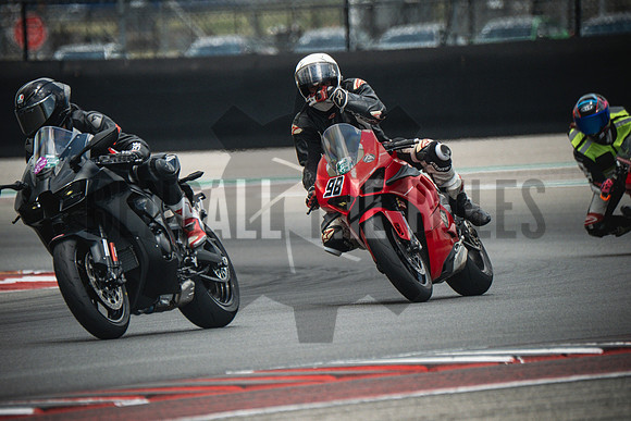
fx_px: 10519
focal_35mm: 600
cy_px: 210
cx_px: 316
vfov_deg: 2.3
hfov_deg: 3.4
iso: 1600
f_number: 5.6
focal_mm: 400
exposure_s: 1/1600
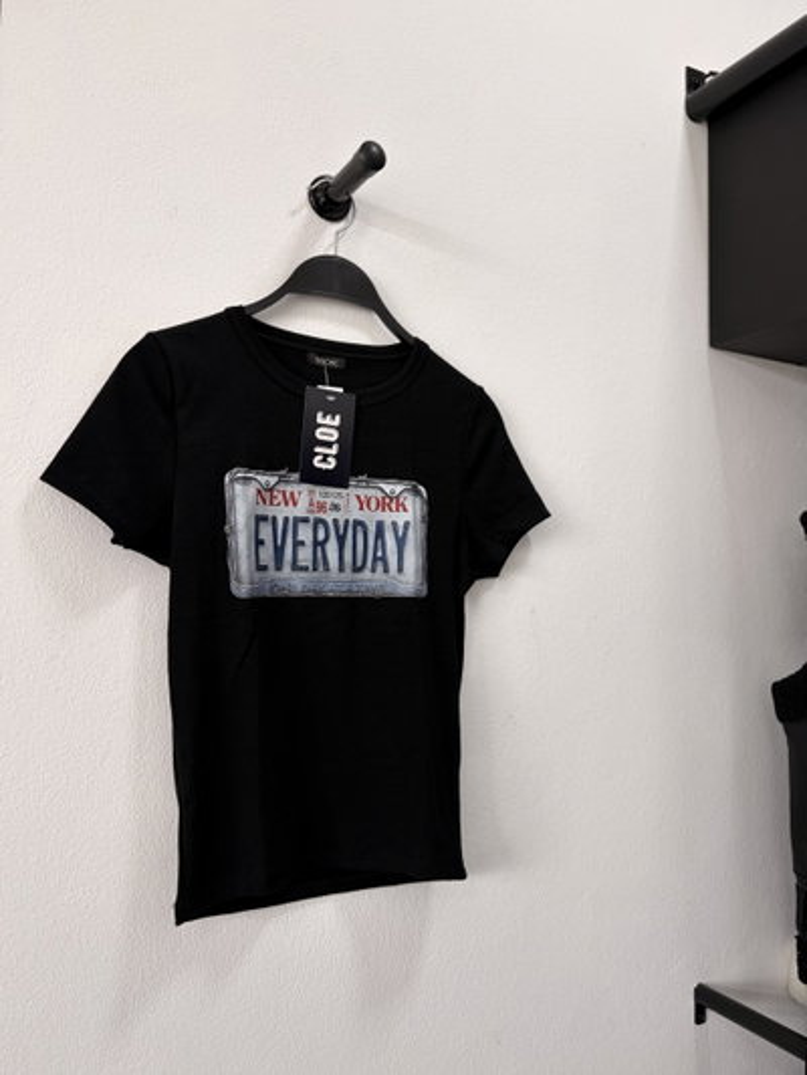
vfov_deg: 67.3
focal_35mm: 26
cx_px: 404
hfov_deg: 53.1
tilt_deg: +4.2
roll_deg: +0.7
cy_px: 538
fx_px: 808
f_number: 1.6
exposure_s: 1/122
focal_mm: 5.96
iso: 64
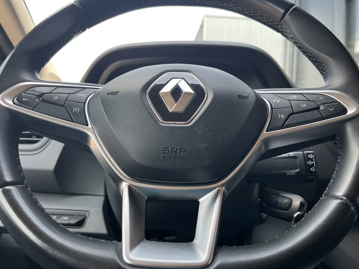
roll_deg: -2.5
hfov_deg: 67.3
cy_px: 134
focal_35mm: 26
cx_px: 180
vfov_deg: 53.1
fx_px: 270
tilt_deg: -2.1
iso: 40
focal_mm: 5.1
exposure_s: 1/122
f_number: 1.6
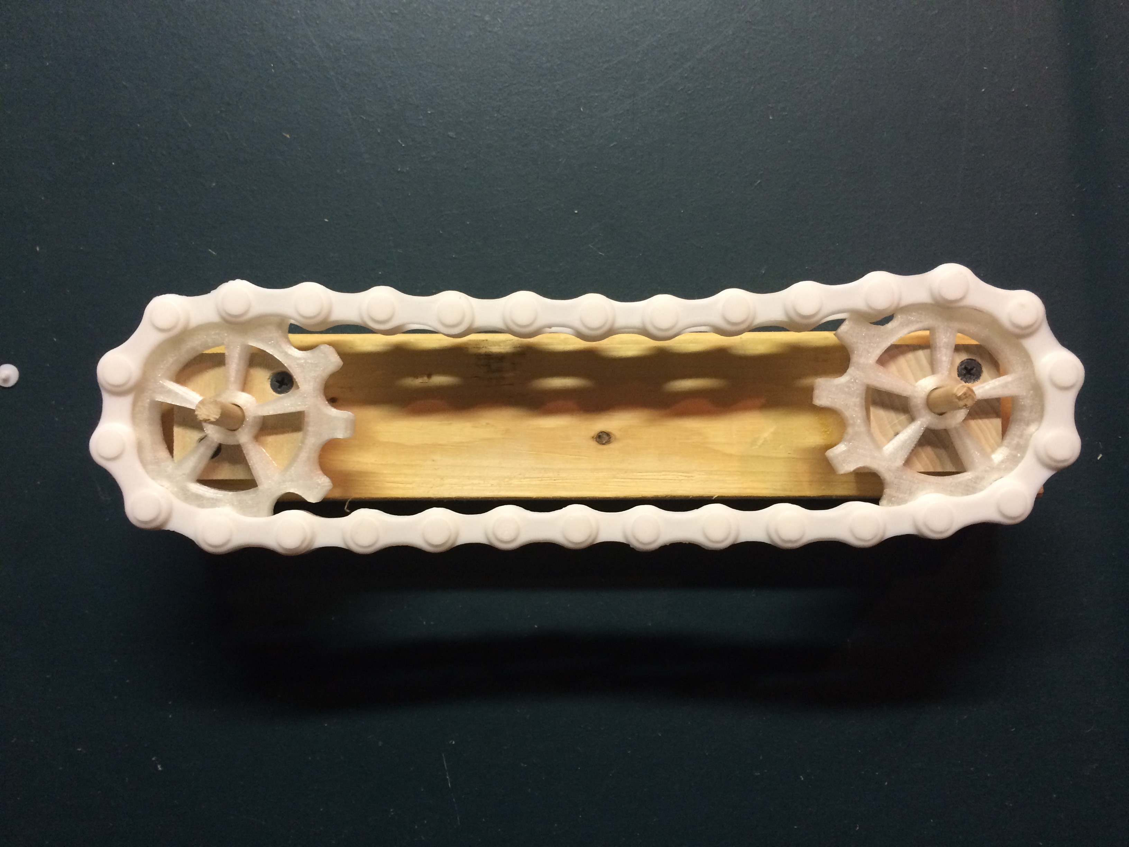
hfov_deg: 61.7
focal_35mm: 29
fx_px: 946
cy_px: 424
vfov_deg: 48.2
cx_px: 564
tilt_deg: -89.2
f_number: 2.2
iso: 200
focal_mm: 4.15
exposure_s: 1/30
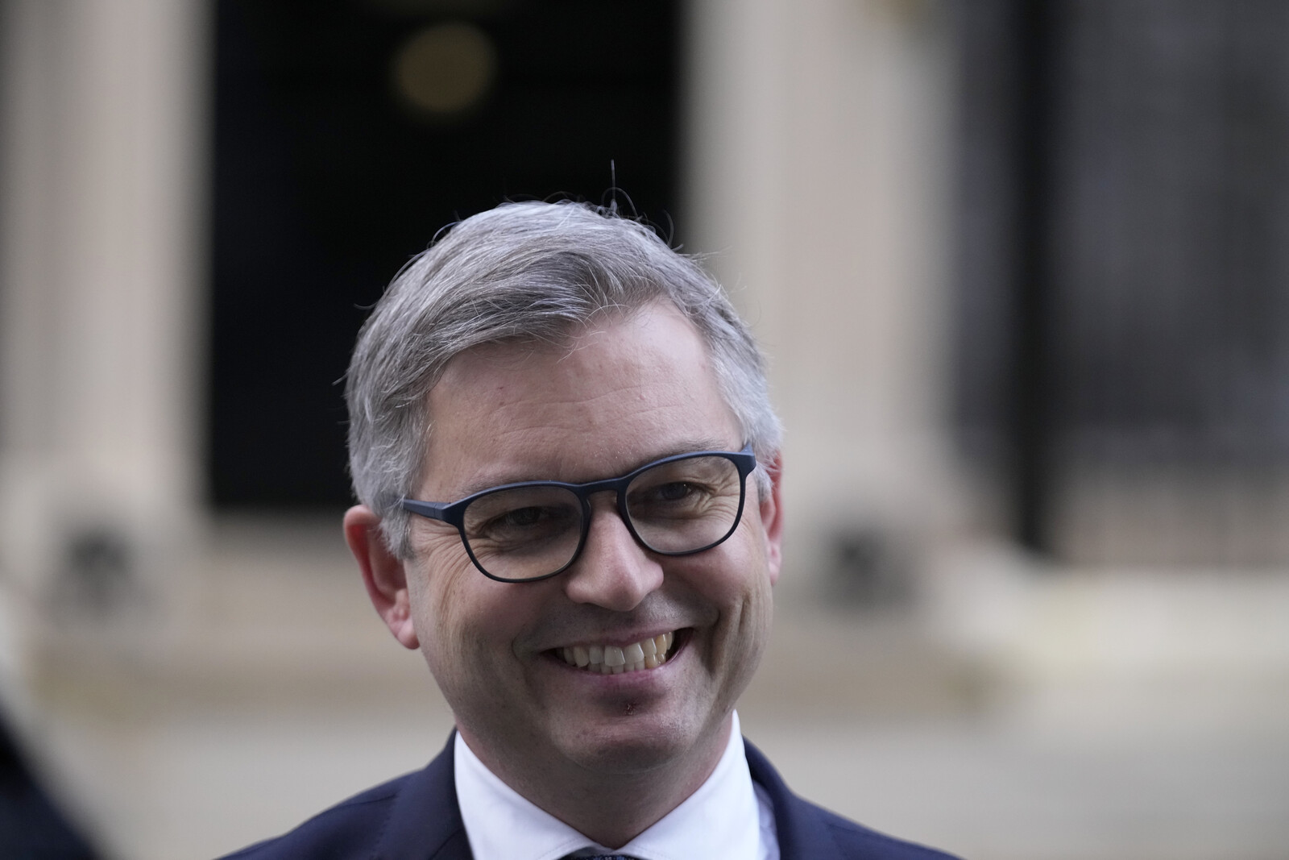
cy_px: 430
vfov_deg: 6.4
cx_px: 644
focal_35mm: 216
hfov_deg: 9.5
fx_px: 7734
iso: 3200
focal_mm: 216
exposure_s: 1/1000
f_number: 4
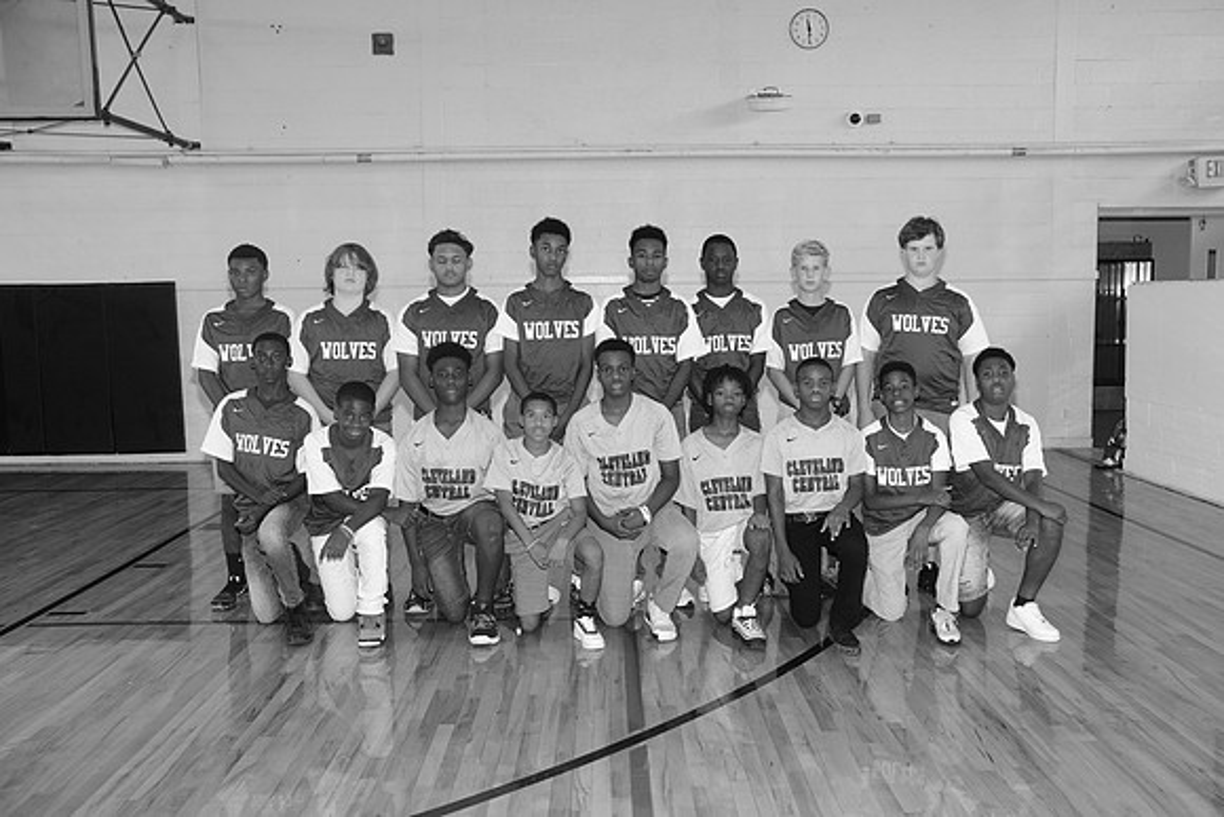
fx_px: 1190
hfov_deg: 54.4
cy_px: 408
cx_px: 612
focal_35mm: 35
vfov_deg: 37.9
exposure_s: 1/200
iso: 1000
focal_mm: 23
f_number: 4
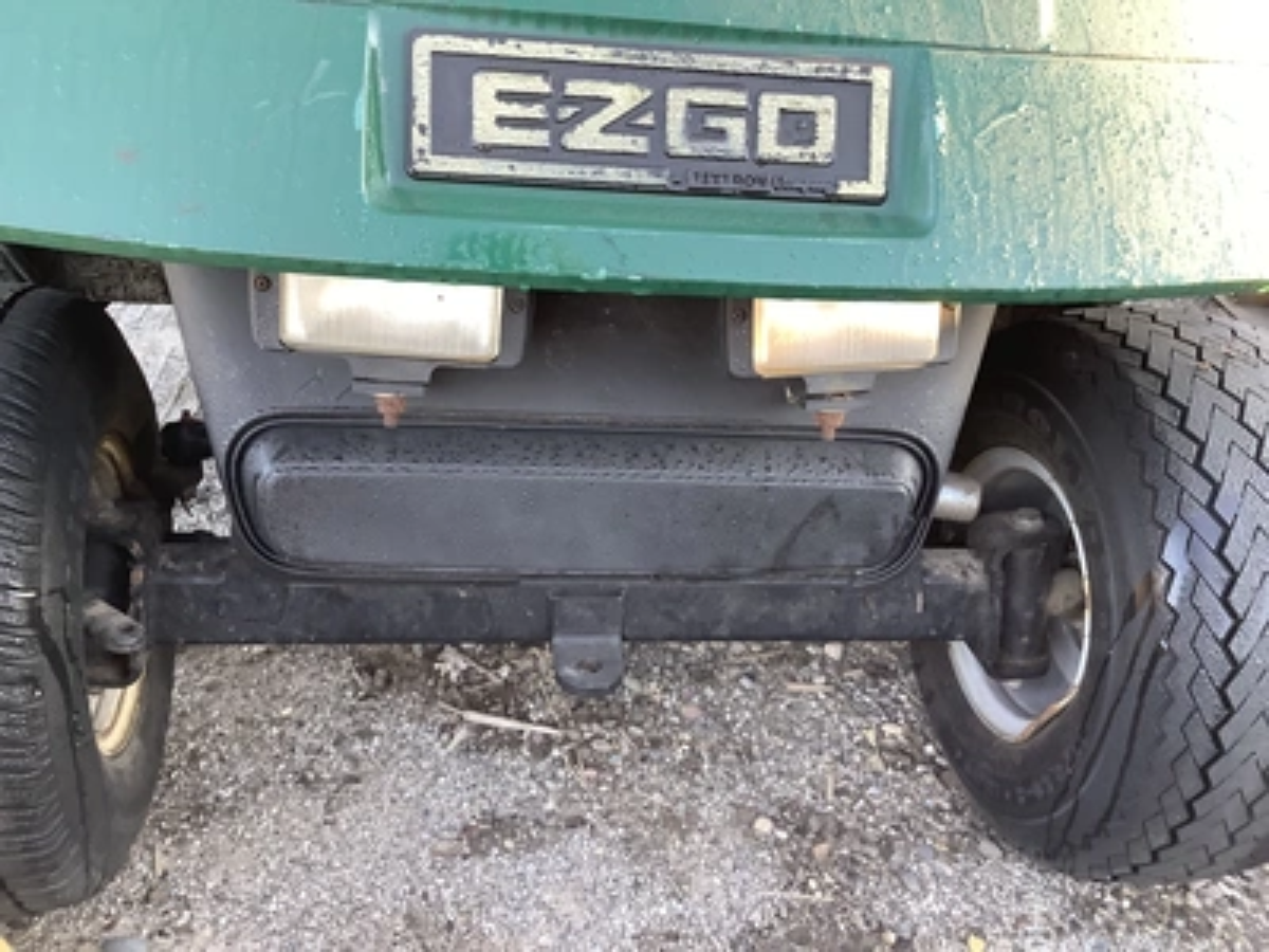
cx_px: 634
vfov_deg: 45.4
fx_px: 1136
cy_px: 476
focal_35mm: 31
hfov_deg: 58.4
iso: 125
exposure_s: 1/60
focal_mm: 3.3
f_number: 2.4
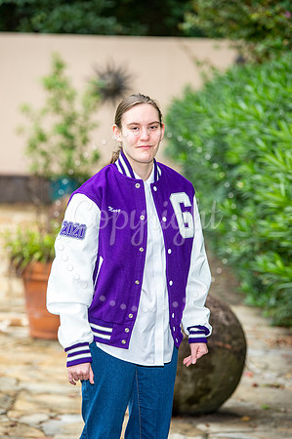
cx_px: 146
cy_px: 220
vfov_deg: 13.7
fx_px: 1829
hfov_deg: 9.1
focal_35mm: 150
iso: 320
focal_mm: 150
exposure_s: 1/160
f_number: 6.3
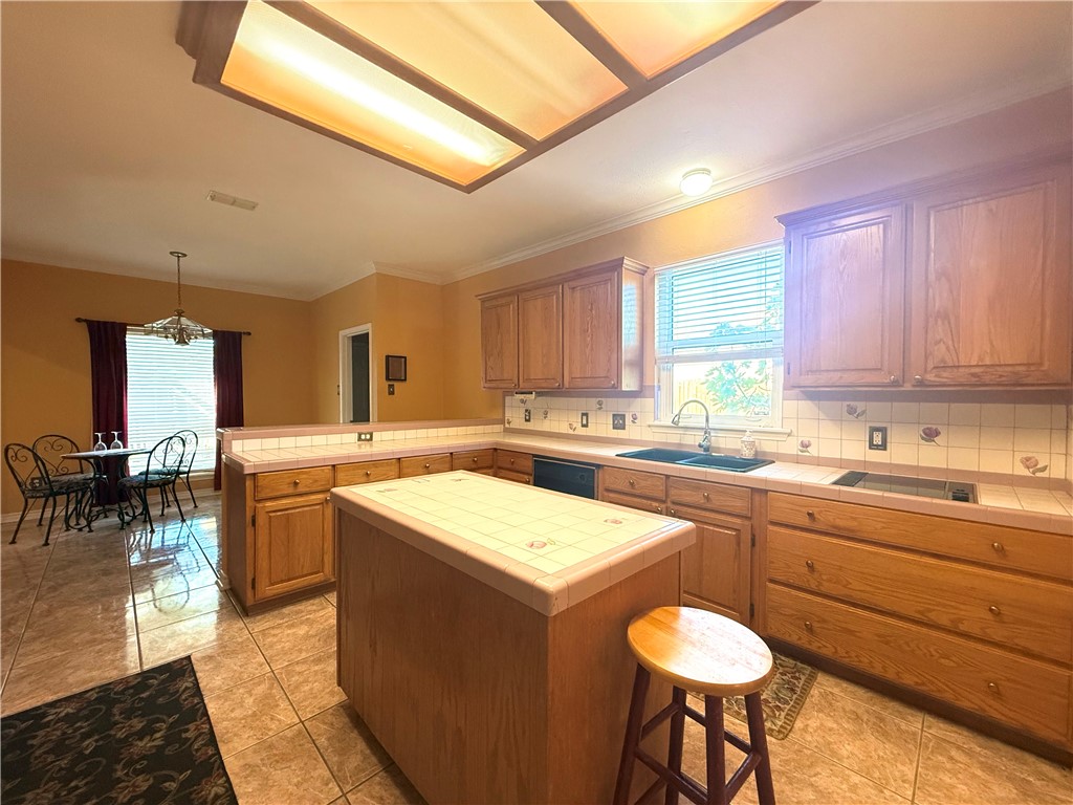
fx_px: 434
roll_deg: +0.3
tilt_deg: -1.0
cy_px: 402
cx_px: 536
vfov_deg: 85.7
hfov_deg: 102.1
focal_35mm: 14
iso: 500
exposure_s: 1/120
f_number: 2.2
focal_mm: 2.22
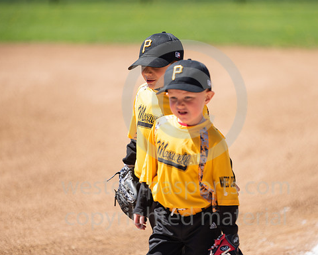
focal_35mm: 227
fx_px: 2136
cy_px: 128
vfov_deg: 6.8
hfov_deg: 8.5
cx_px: 178
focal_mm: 200
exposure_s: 1/800
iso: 80
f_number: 2.8
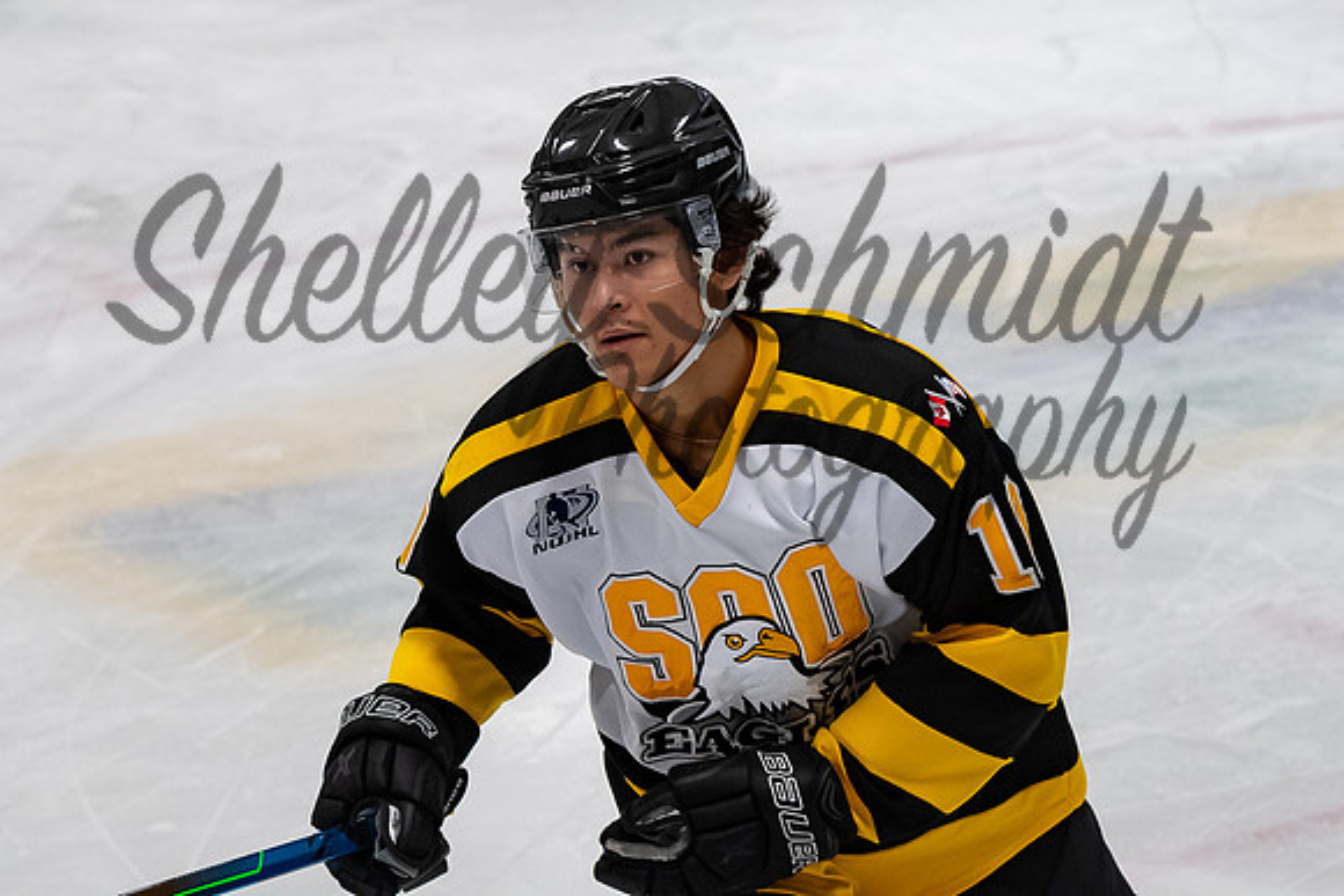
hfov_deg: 11.6
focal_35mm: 177
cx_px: 738
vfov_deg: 7.7
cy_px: 190
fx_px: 6624
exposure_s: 1/800
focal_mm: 75
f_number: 3.5
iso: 2000
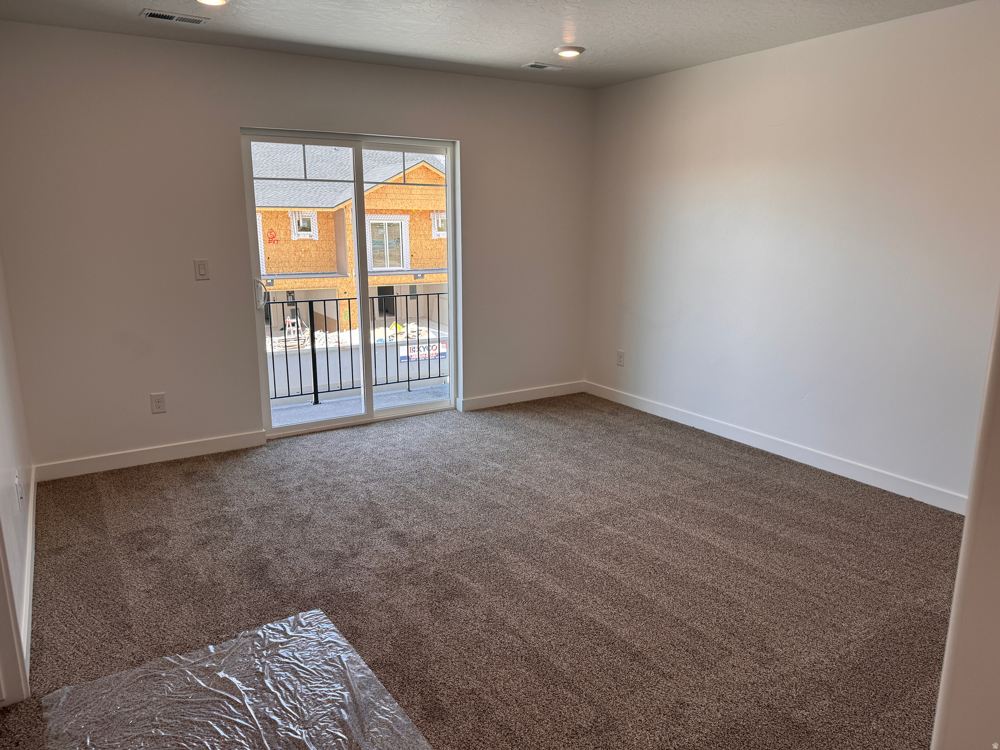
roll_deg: +0.1
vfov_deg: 56.8
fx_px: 693
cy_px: 375
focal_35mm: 24
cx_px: 500
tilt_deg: -12.6
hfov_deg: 71.6
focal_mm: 6.76
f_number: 1.78
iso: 80
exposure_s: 1/358
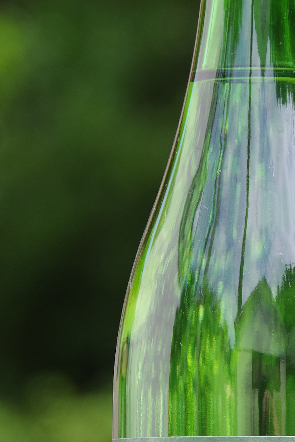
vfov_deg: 6.4
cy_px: 337
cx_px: 279
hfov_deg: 4.3
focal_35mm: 321
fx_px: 3944
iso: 400
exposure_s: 1/320
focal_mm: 78
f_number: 5.6
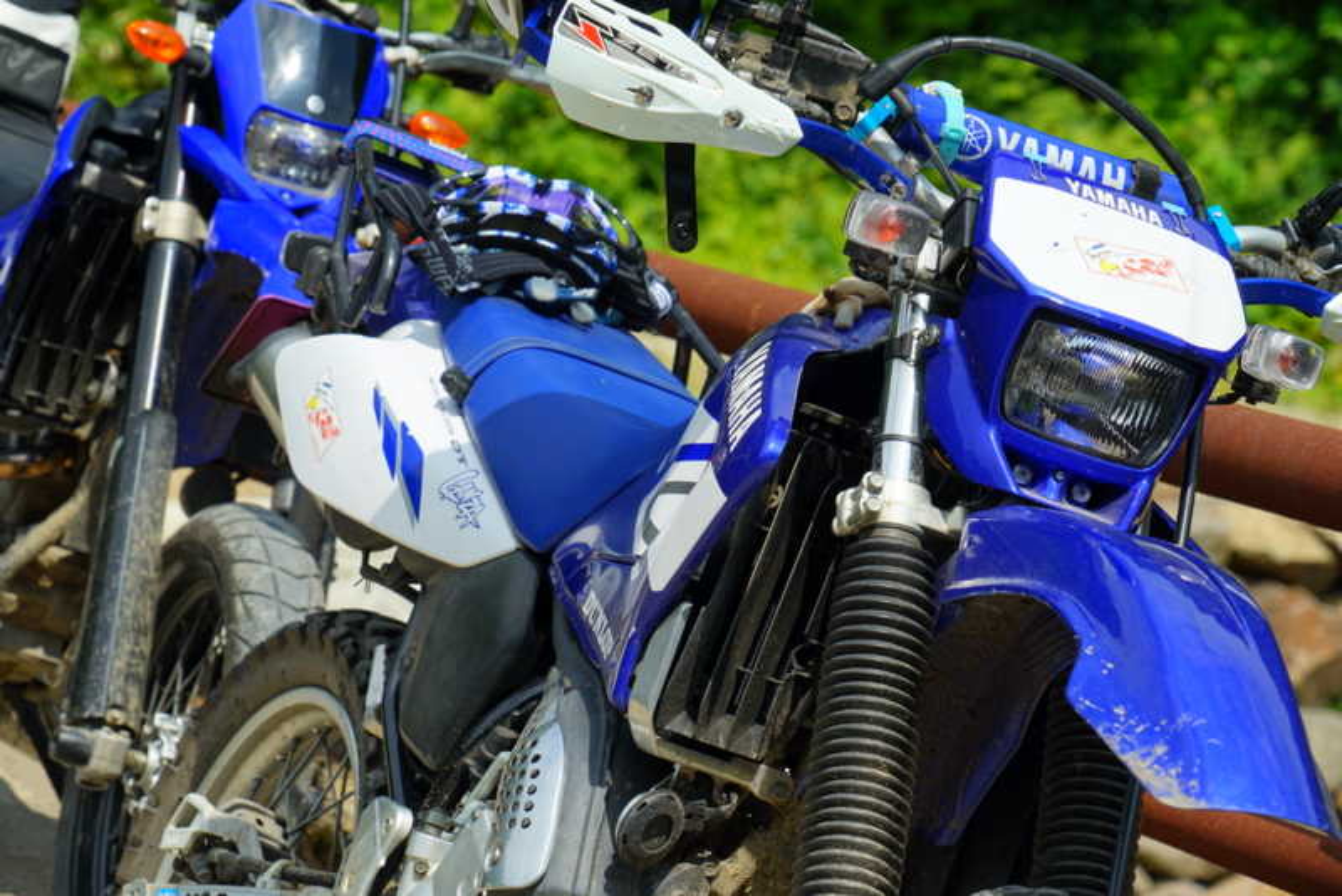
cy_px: 448
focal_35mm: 154
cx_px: 671
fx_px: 5743
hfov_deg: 13.3
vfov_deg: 8.9
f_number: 11
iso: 100
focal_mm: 154
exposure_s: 1/250
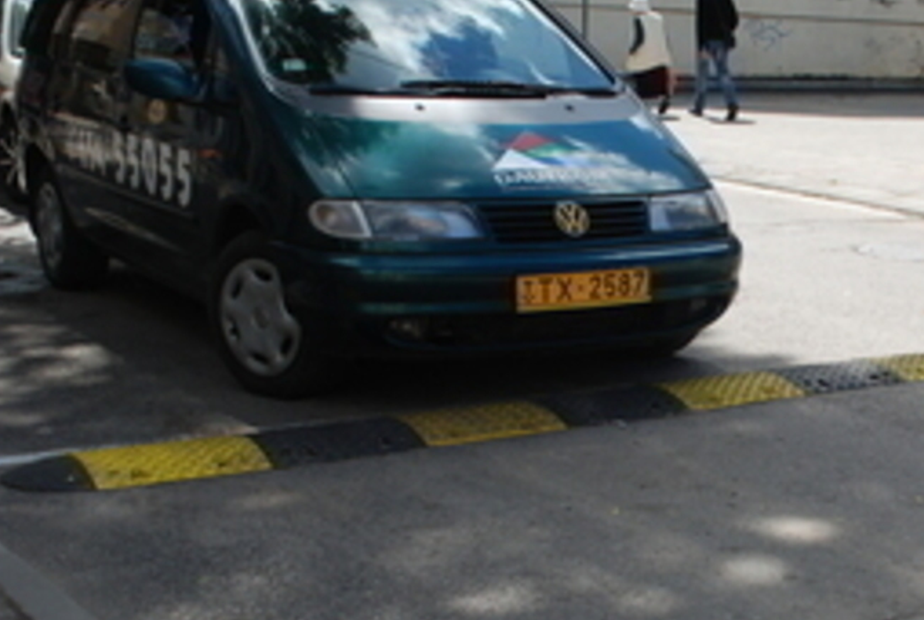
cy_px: 439
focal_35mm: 65
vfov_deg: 20.9
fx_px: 1671
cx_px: 884
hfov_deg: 29.2
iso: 250
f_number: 4
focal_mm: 22
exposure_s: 1/1000
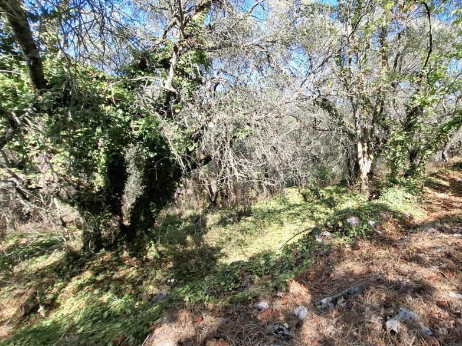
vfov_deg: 74.1
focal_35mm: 17
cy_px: 144
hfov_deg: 88.7
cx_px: 297
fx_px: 227
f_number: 2.2
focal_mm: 1.74
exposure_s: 1/206
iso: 40
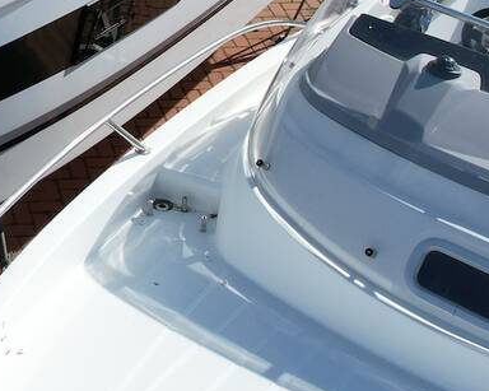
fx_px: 1244
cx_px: -140
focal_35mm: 86
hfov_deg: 20.4
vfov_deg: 17.2
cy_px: -54
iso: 100
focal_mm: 8.38
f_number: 2.8
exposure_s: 1/2500
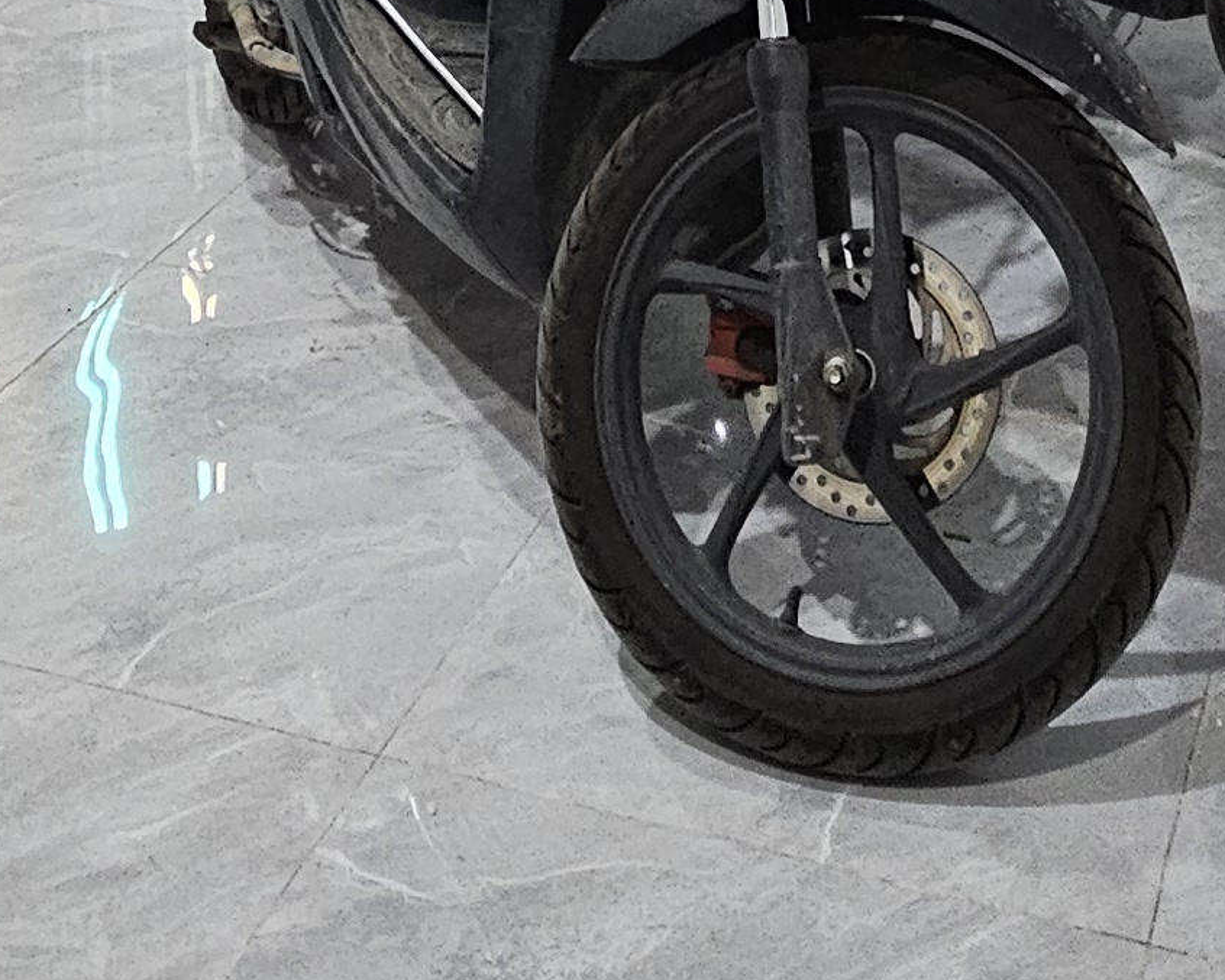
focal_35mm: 60
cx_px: 746
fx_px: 2176
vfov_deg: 18.5
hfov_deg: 31.3
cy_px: -884
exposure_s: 1/33.3
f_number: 2.2
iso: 500
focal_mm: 2.2
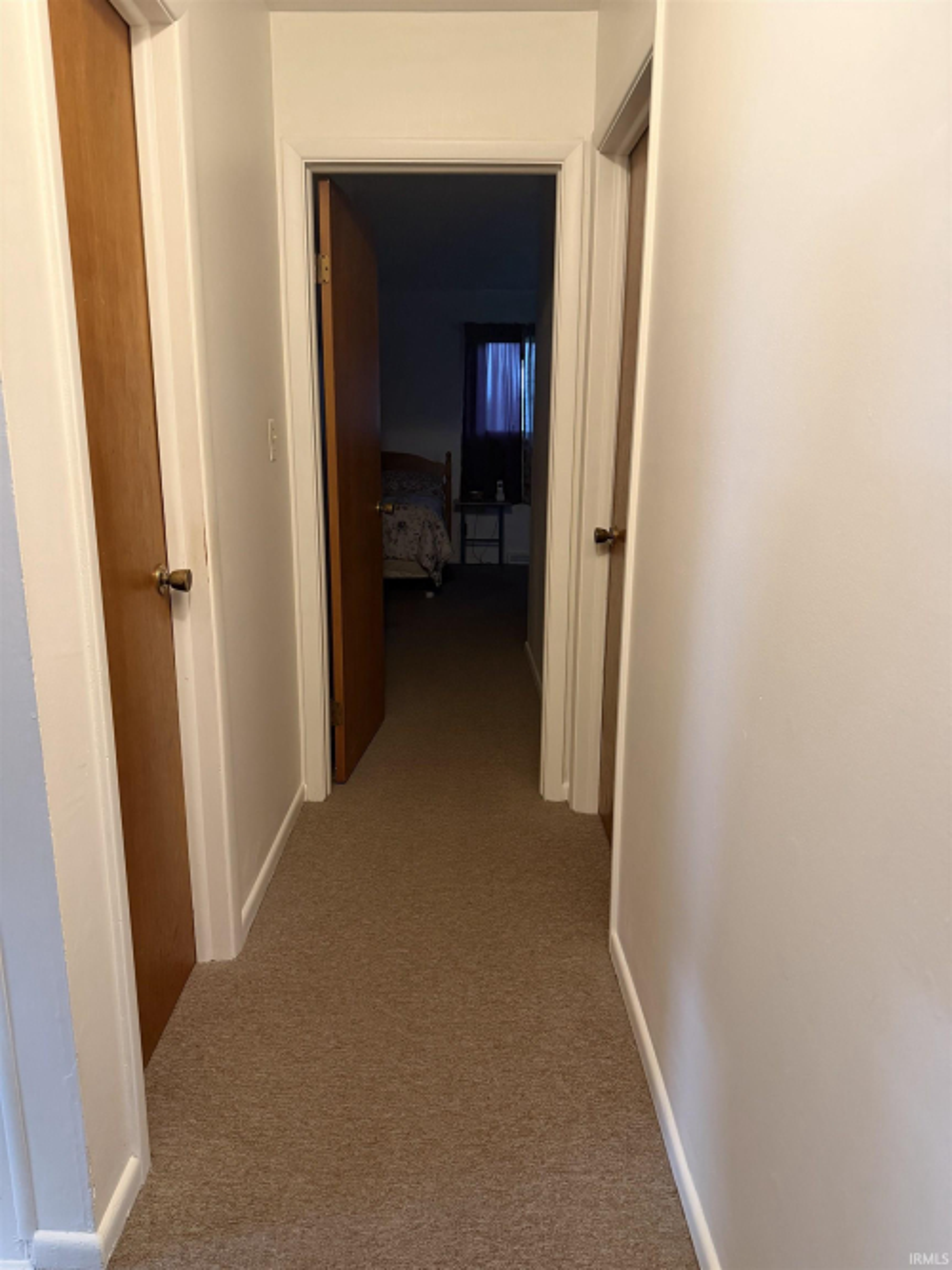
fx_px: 880
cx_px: 476
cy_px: 635
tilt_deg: -13.7
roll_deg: -0.8
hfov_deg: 56.8
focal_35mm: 24
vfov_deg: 71.6
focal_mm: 6.76
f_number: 1.78
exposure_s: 1/60
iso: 500
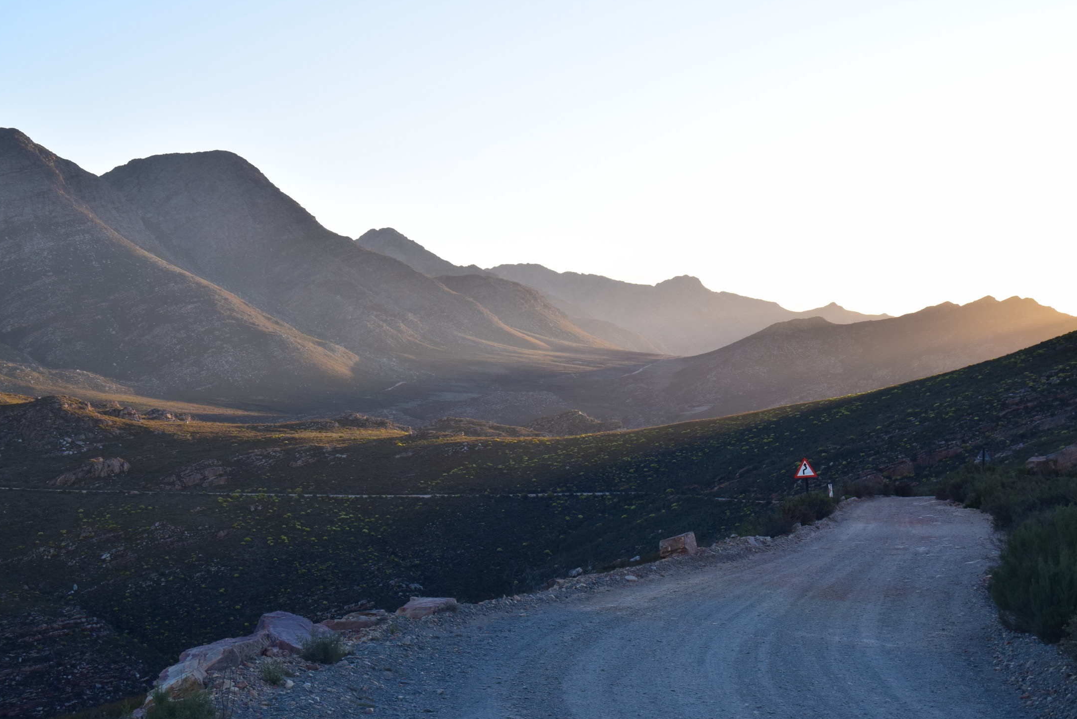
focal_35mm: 63
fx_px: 1885
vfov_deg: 21.6
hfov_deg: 31.9
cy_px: 335
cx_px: 541
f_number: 10
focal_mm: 38
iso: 400
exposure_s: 1/200
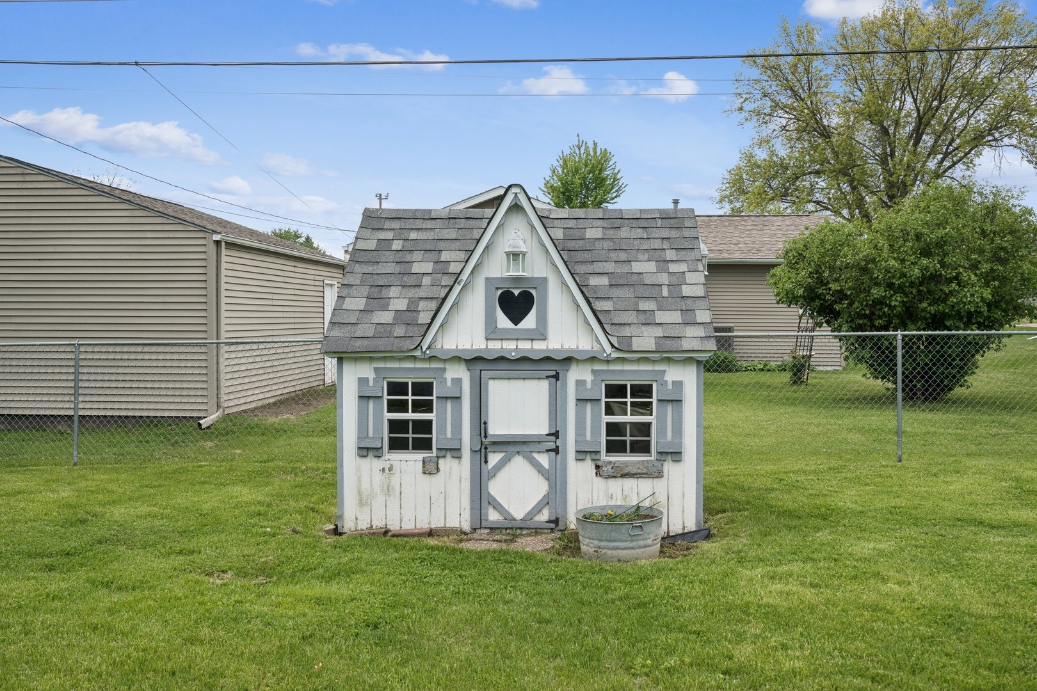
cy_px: 346
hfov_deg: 54.4
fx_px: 1008
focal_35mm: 35
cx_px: 518
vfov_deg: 37.9
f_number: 9
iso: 400
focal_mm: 35
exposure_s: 1/800
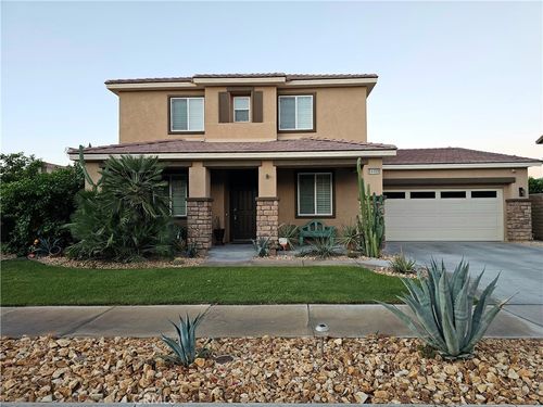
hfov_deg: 73.9
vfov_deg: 58.9
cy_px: 204
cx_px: 272
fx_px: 361
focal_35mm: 23
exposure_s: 1/370
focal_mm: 6.3
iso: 320
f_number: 1.7
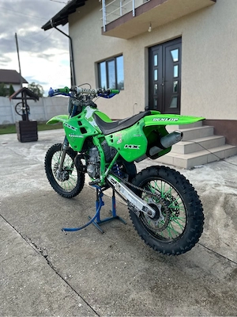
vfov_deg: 71.6
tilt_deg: -12.1
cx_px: 118
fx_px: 219
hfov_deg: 56.8
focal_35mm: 24
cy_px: 158
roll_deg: +1.3
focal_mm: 6.86
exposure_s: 1/704
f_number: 1.78
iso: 80
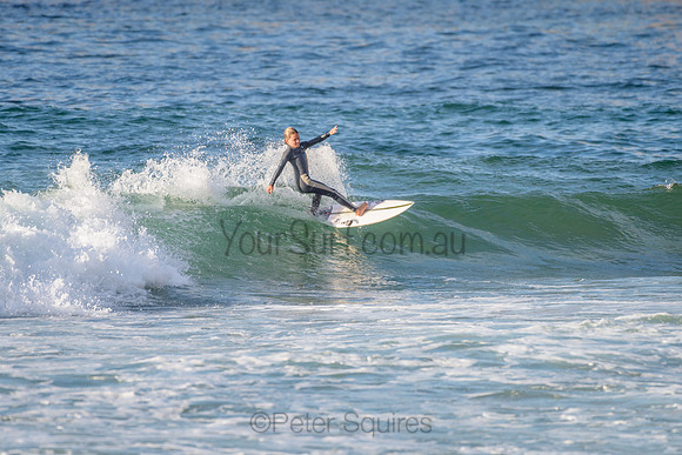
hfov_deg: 3.4
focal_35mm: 613
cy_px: 233
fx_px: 11614
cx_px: 349
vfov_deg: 2.2
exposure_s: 1/1250
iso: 250
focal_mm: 500
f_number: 5.6
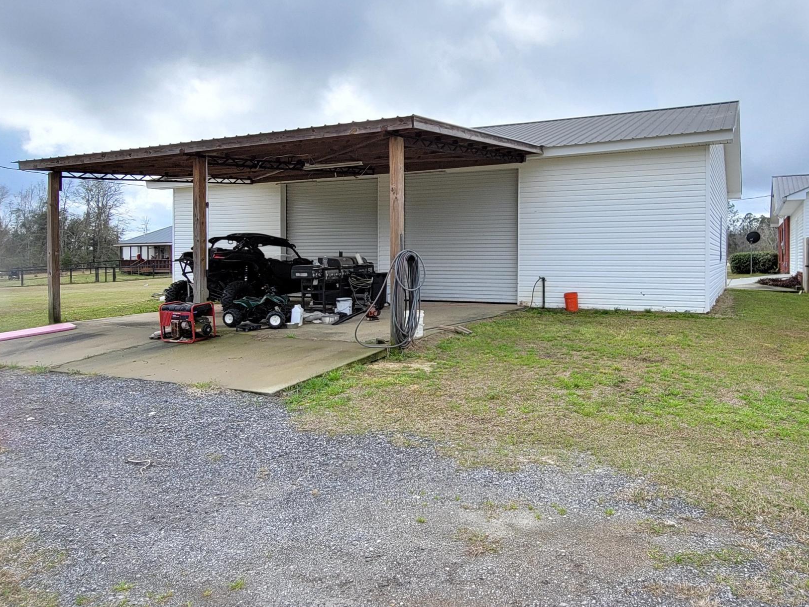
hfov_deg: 70.9
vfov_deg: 56.6
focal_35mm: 24
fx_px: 561
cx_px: 481
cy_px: 256
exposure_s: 1/734
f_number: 2.2
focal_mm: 2.2
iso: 64
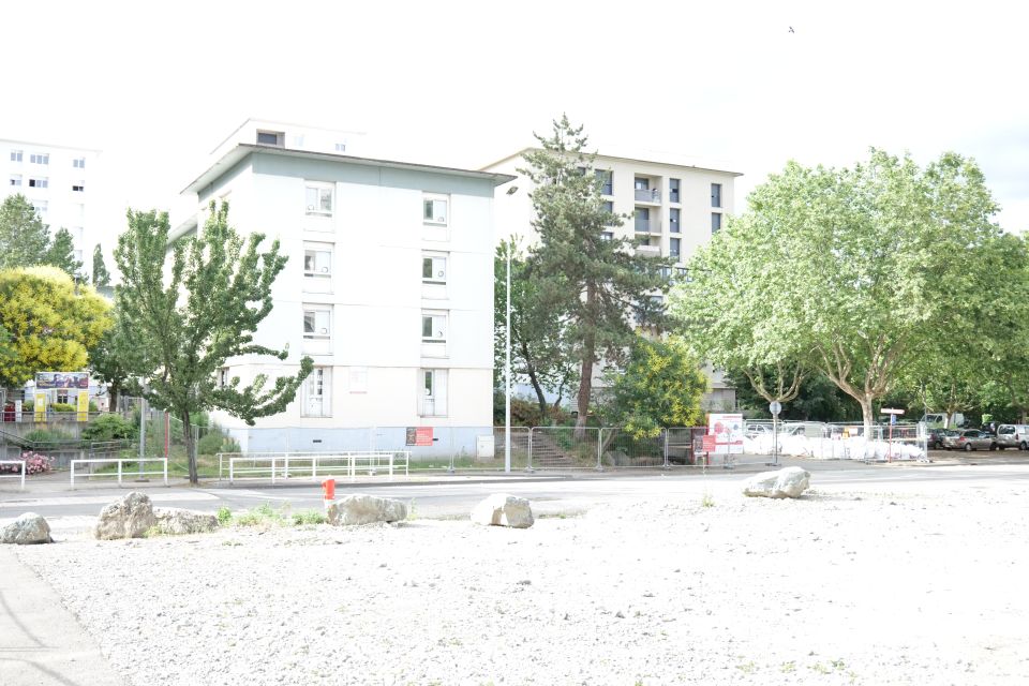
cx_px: 514
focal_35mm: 37
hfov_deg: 51.9
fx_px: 1058
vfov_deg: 35.9
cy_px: 343
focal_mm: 37
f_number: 4.6
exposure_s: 1/8000
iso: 12800
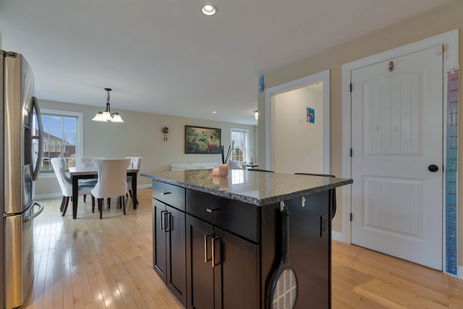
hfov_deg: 96.7
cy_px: 154
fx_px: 206
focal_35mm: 16
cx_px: 232
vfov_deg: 73.8
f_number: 8
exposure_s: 1/90
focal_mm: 16
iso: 800
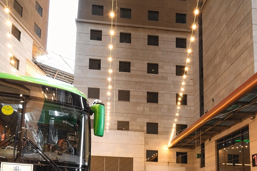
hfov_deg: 63.6
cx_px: 122
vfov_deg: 40.6
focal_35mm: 29
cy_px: 162
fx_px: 207
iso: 280
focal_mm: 13
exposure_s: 1/30
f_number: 4
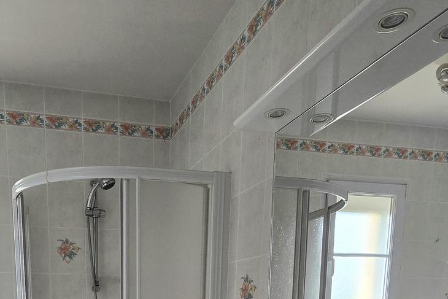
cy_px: 389
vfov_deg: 31.6
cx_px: 150
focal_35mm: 32
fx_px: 398
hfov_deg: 57.5
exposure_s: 1/50.3
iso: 100
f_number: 2.2
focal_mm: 2.2
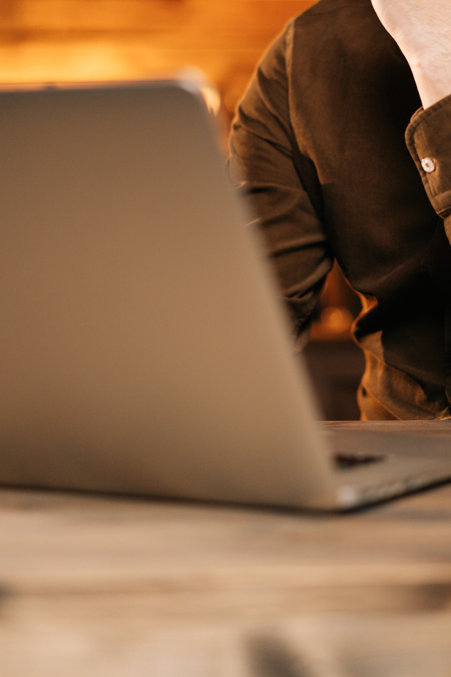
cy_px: 173
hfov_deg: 15.0
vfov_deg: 22.2
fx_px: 1710
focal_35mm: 91
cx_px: 334
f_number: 1.8
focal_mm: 50
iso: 320
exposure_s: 1/60
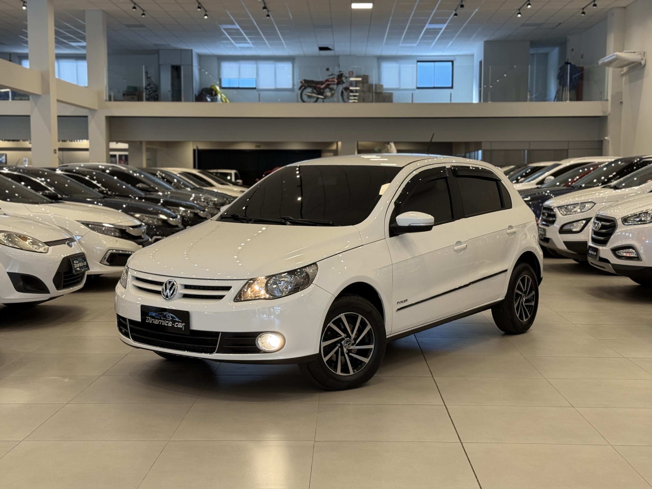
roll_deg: -0.3
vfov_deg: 30.3
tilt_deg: -4.2
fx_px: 904
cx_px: 326
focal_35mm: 48
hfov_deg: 39.7
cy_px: 244
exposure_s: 1/60
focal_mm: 6.76
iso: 100
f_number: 1.78
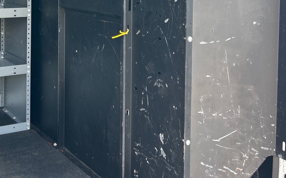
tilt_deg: -2.4
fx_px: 405
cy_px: -10
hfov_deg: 37.3
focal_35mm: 52
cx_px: 50
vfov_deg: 23.6
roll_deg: -2.2
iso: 50
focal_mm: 5.7
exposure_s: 1/171
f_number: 1.5
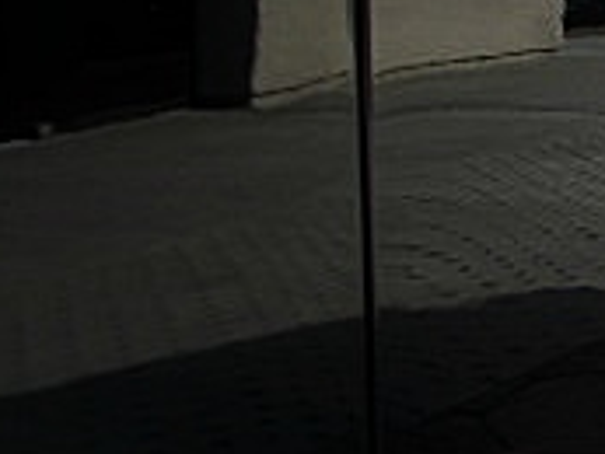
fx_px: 2326
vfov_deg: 11.2
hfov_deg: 13.3
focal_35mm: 133
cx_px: 1102
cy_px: 210
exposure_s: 1/160
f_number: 2.8
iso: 50
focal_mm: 6.3
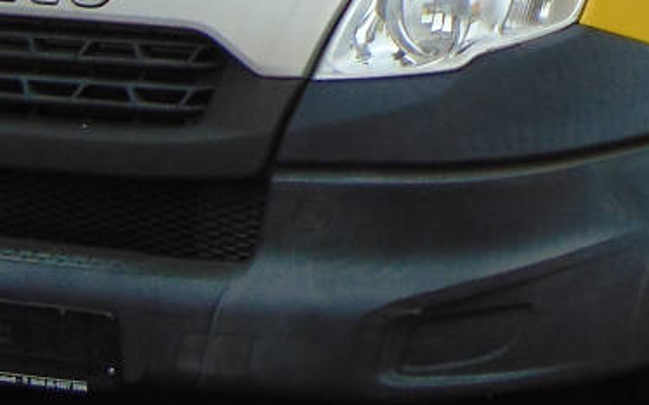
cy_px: -198
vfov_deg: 5.7
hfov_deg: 9.1
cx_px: 805
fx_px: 4011
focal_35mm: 227
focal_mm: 9
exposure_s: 1/40
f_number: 3.5
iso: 80
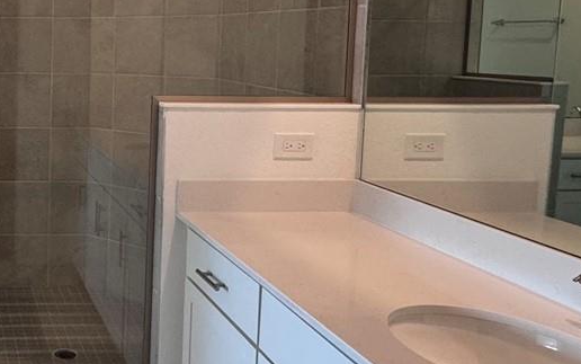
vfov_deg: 27.7
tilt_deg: -5.5
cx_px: -25
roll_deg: -0.9
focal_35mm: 46
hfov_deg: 37.8
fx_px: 729
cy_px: 105
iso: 250
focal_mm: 2.22
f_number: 2.2
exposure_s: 1/120
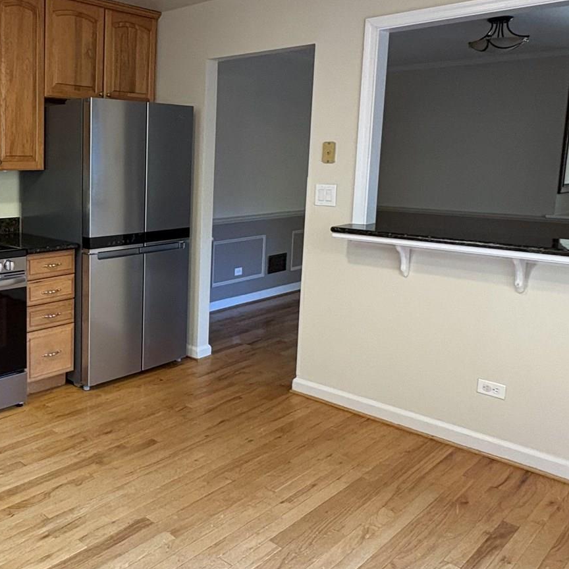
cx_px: 76
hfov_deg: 45.8
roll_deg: -0.1
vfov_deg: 49.5
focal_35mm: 33
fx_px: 614
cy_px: 238
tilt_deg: -7.6
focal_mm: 2.22
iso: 400
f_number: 2.2
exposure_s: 1/60
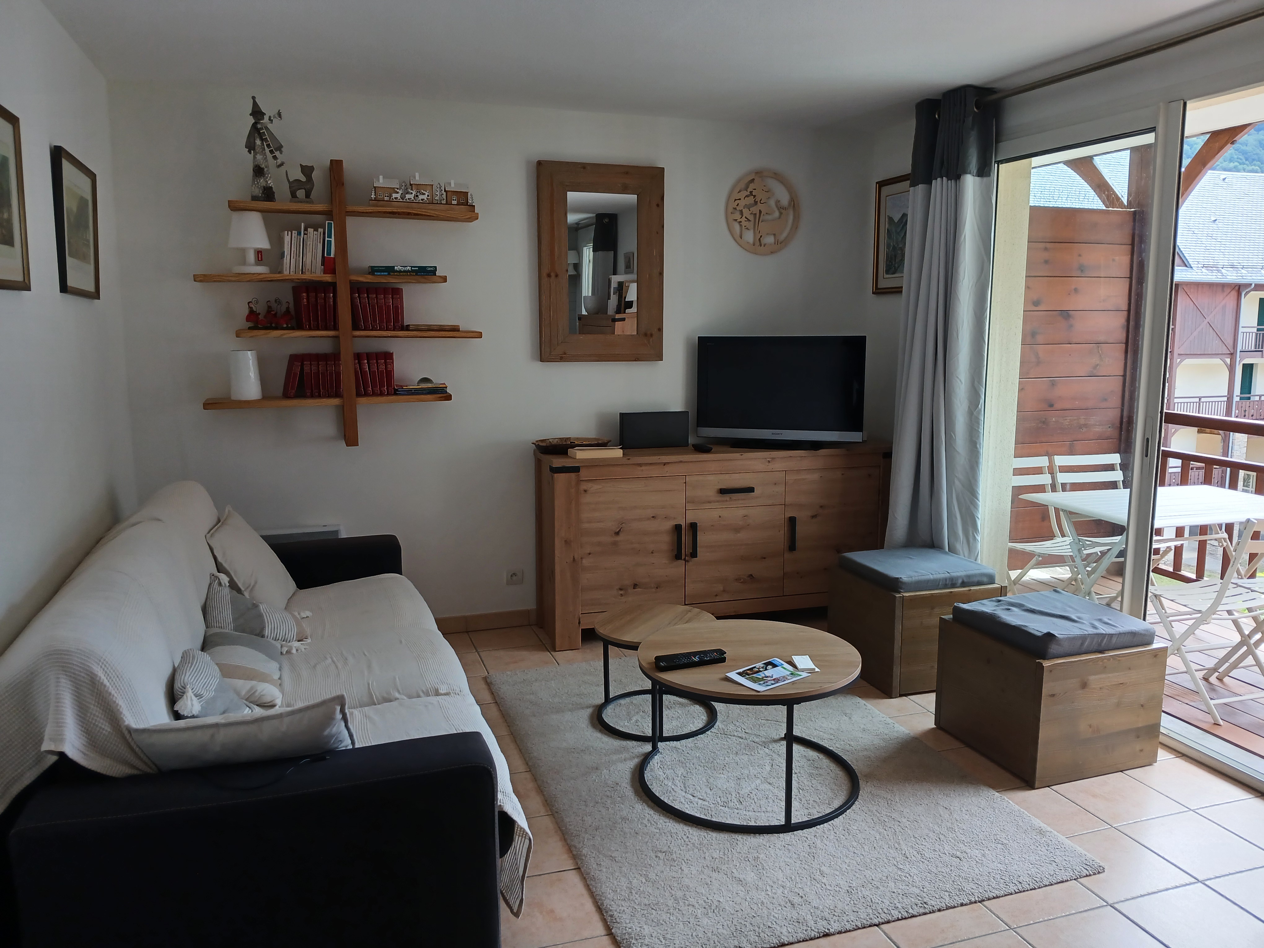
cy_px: 474
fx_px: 949
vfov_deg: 53.1
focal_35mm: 26
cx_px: 632
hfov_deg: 67.3
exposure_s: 1/60
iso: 50
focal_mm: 3.98
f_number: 1.8
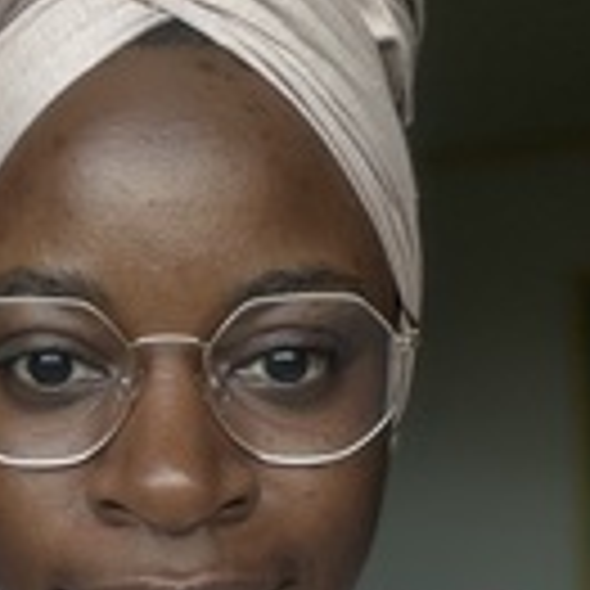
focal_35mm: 71
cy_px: 477
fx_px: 1369
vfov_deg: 23.9
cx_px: 191
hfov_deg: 24.2
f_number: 2.2
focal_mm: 2.71
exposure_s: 1/60
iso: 200
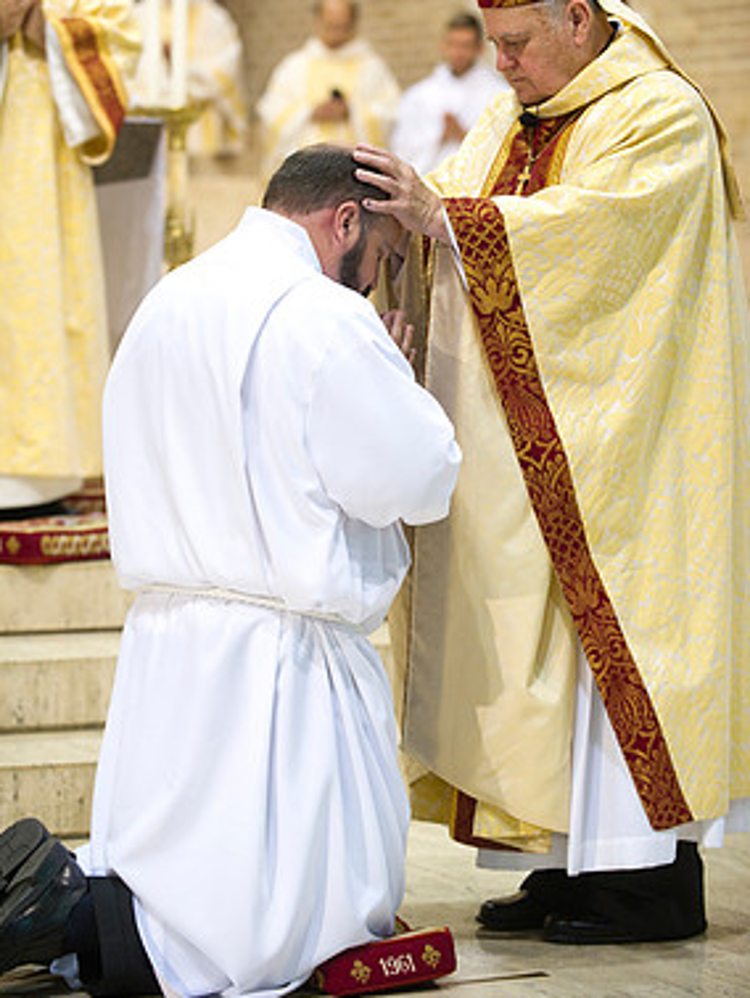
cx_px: 368
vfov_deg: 16.4
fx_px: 3463
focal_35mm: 120
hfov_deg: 12.4
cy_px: 407
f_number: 2.8
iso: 2000
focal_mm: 105
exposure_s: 1/125
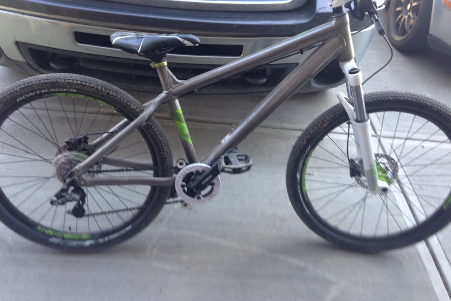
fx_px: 438
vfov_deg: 37.8
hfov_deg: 54.4
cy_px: 141
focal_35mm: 35
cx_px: 222
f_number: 2.4
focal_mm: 4.12
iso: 50
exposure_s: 1/60
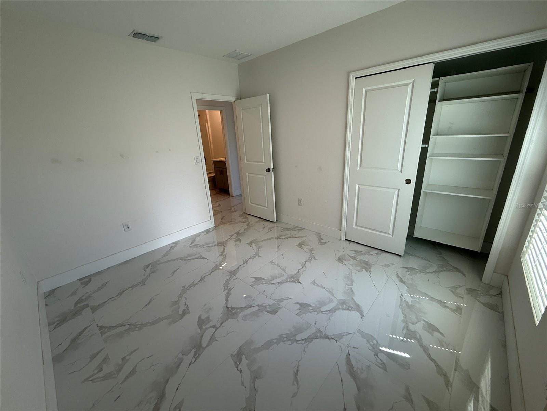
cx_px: 274
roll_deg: +3.0
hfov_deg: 102.1
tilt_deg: -18.1
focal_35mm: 14
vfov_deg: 85.7
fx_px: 221
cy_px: 206
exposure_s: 1/120
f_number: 2.2
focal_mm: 2.22
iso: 64
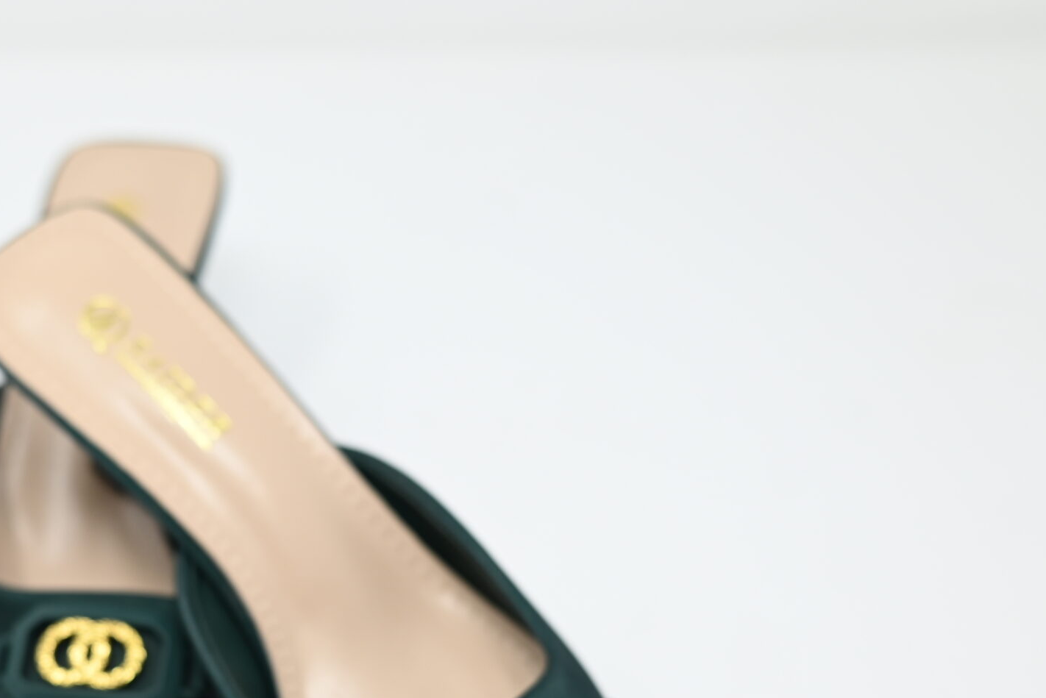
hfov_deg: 27.7
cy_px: 598
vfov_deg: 18.7
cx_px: 266
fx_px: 2093
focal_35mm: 72
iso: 400
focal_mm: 40
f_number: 3.5
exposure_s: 1/250
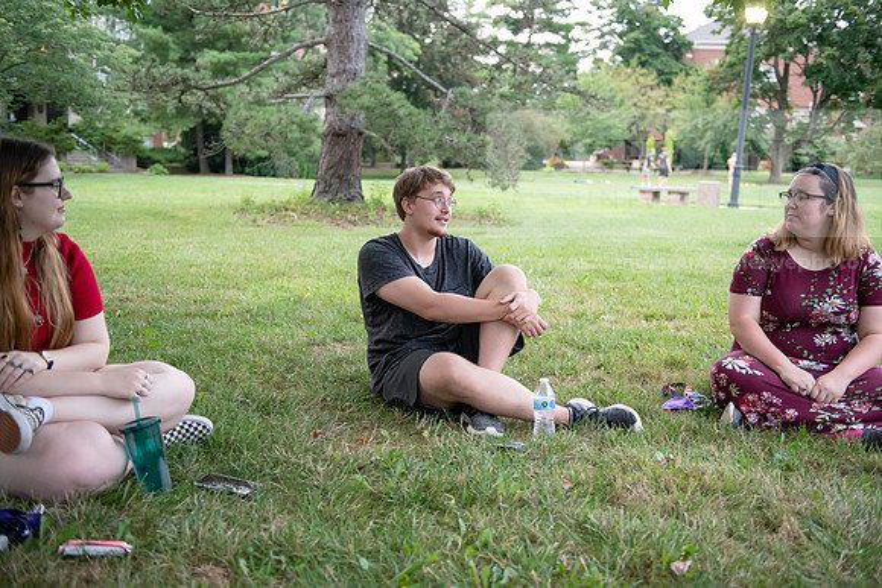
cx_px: 441
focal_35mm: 38
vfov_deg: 35.1
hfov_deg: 50.7
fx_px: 931
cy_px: 294
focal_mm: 38
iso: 2500
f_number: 3.2
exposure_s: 1/125
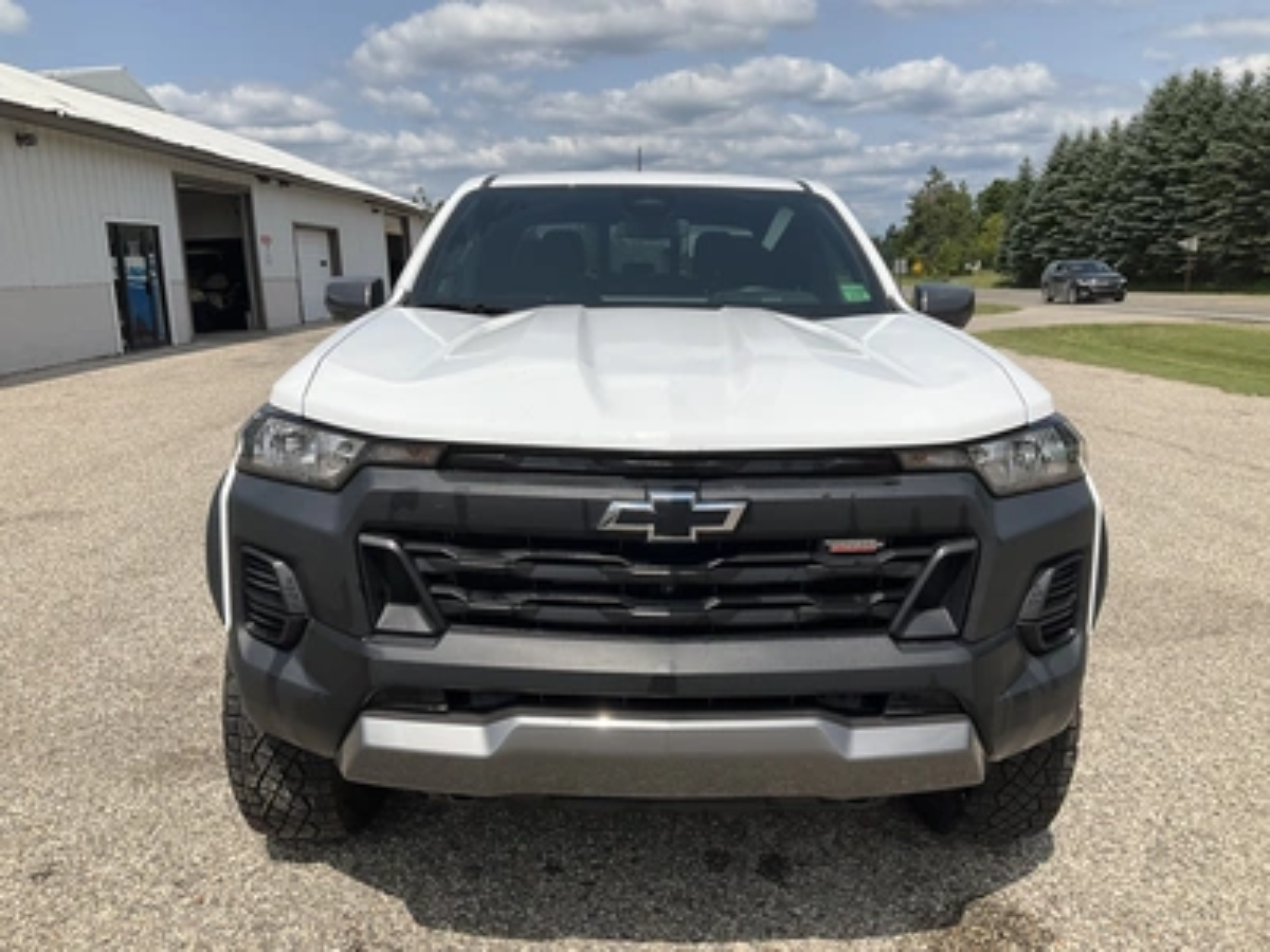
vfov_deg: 48.2
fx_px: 1064
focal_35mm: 29
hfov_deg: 61.7
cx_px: 635
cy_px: 476
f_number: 1.8
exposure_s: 1/3534
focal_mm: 3
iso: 25
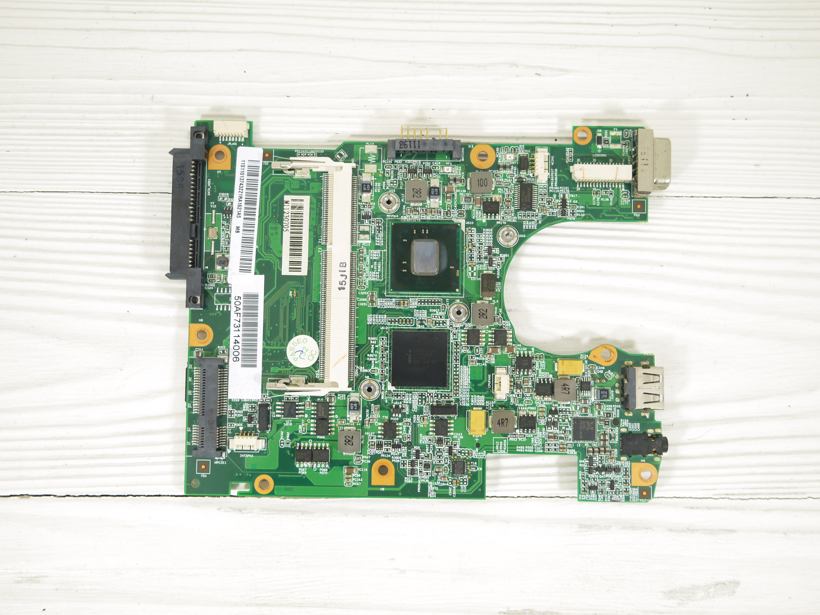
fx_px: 900
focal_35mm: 38
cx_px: 410
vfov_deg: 37.7
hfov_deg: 49.0
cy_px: 308
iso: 400
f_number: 4.1
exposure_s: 1/60
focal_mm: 19
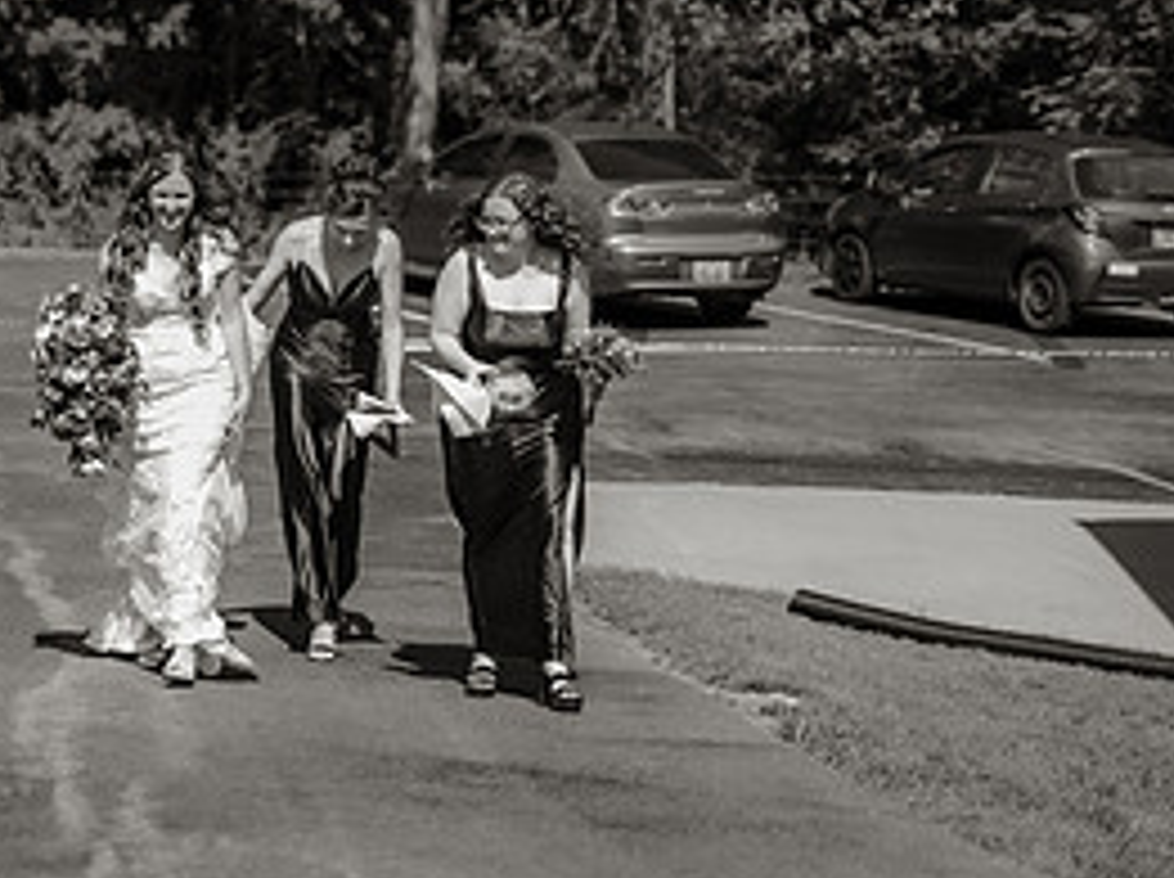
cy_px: 191
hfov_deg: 18.1
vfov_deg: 13.7
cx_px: 121
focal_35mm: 107
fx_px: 3624
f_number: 1.8
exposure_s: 1/32000
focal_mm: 50
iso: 1000
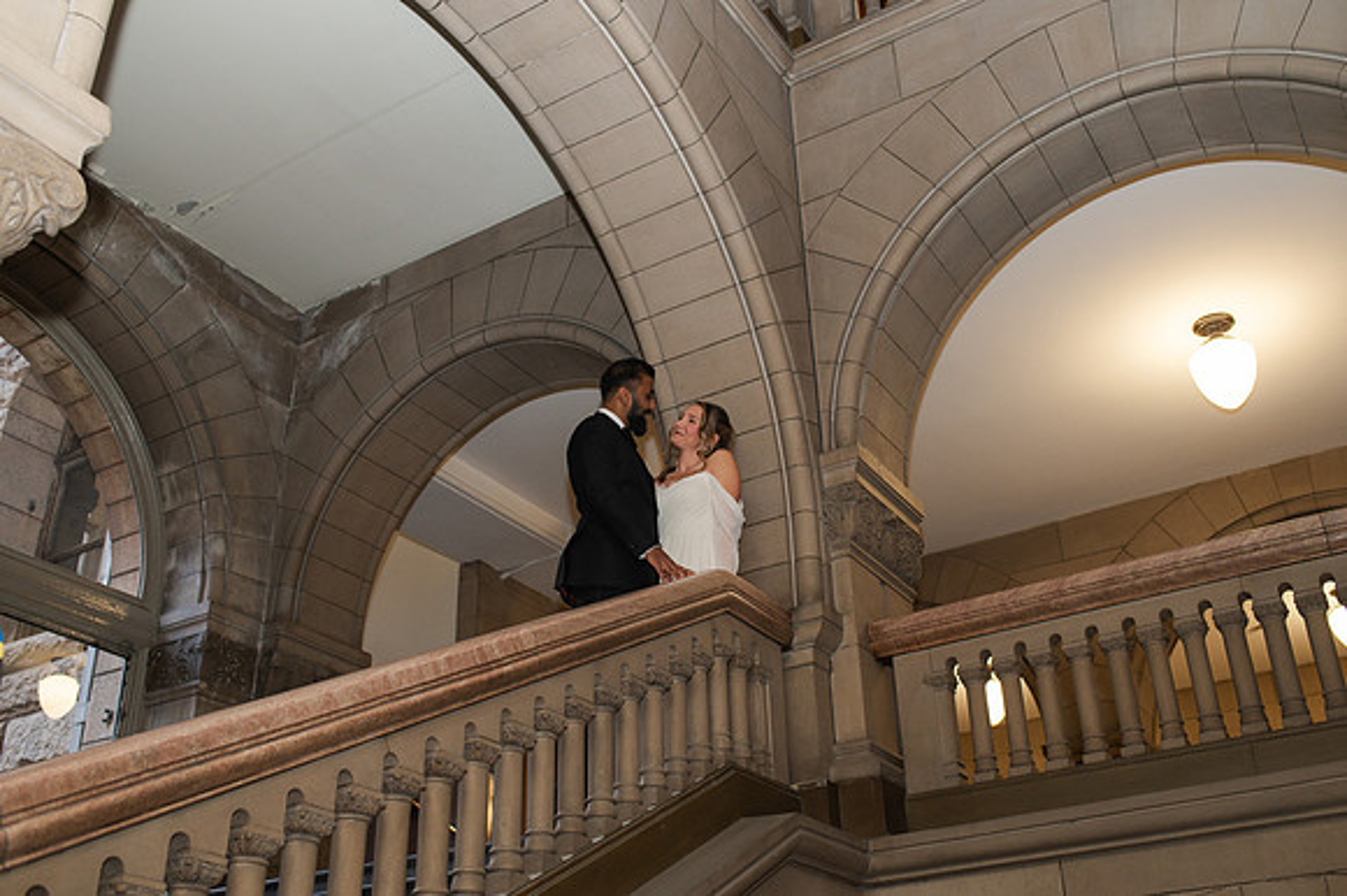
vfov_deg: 36.5
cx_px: 674
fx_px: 1359
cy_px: 448
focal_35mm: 36
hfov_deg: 52.7
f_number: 3.5
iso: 1000
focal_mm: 35
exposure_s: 1/200
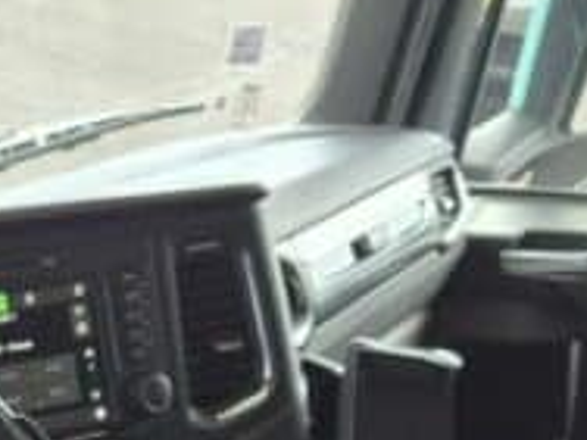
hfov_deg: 20.1
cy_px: 721
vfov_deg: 14.3
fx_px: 1594
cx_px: -25
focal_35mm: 94
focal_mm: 5.4
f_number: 1.8
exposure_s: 1/180
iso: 100
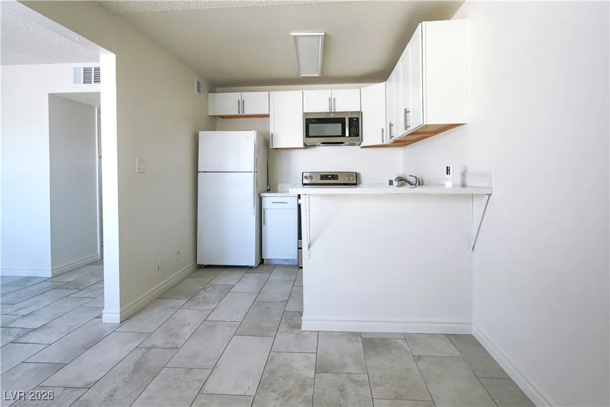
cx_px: 305
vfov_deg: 67.4
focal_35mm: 18
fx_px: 305
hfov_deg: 90.0
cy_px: 204
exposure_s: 1/160
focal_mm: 12
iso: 500
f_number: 4
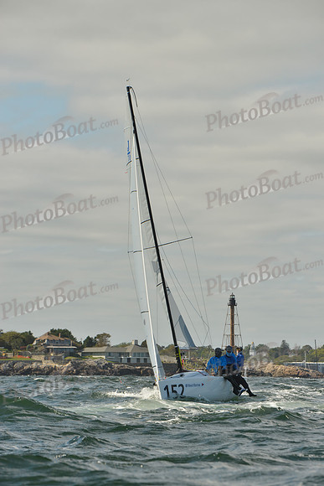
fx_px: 2024
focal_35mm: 150
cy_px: 243
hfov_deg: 9.2
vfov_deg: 13.7
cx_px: 162
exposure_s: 1/1600
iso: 400
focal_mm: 150
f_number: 10
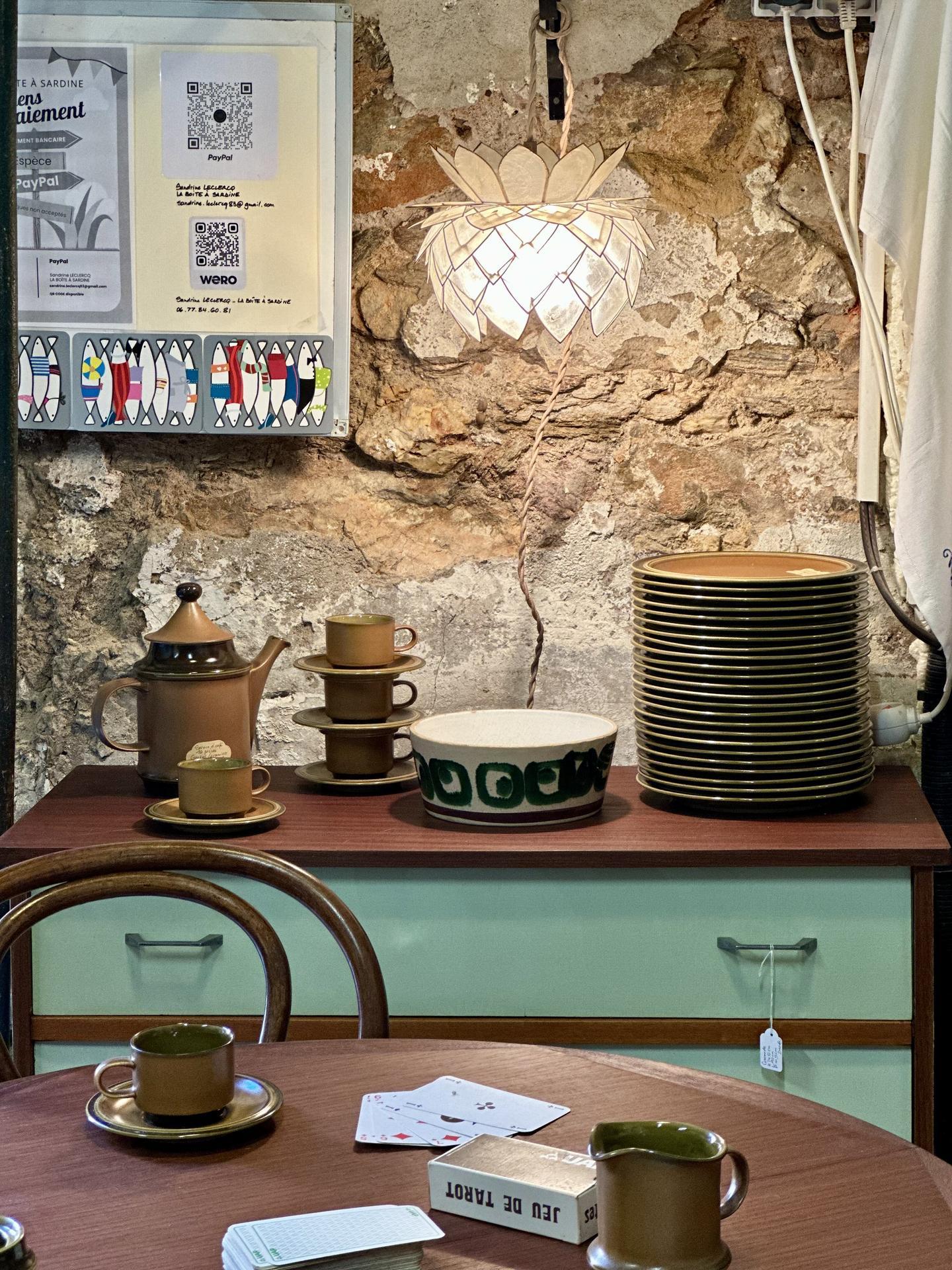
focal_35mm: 77
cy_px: 635
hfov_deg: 19.1
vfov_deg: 25.3
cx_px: 476
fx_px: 2824
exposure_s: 1/33
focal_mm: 9
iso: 100
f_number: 2.8
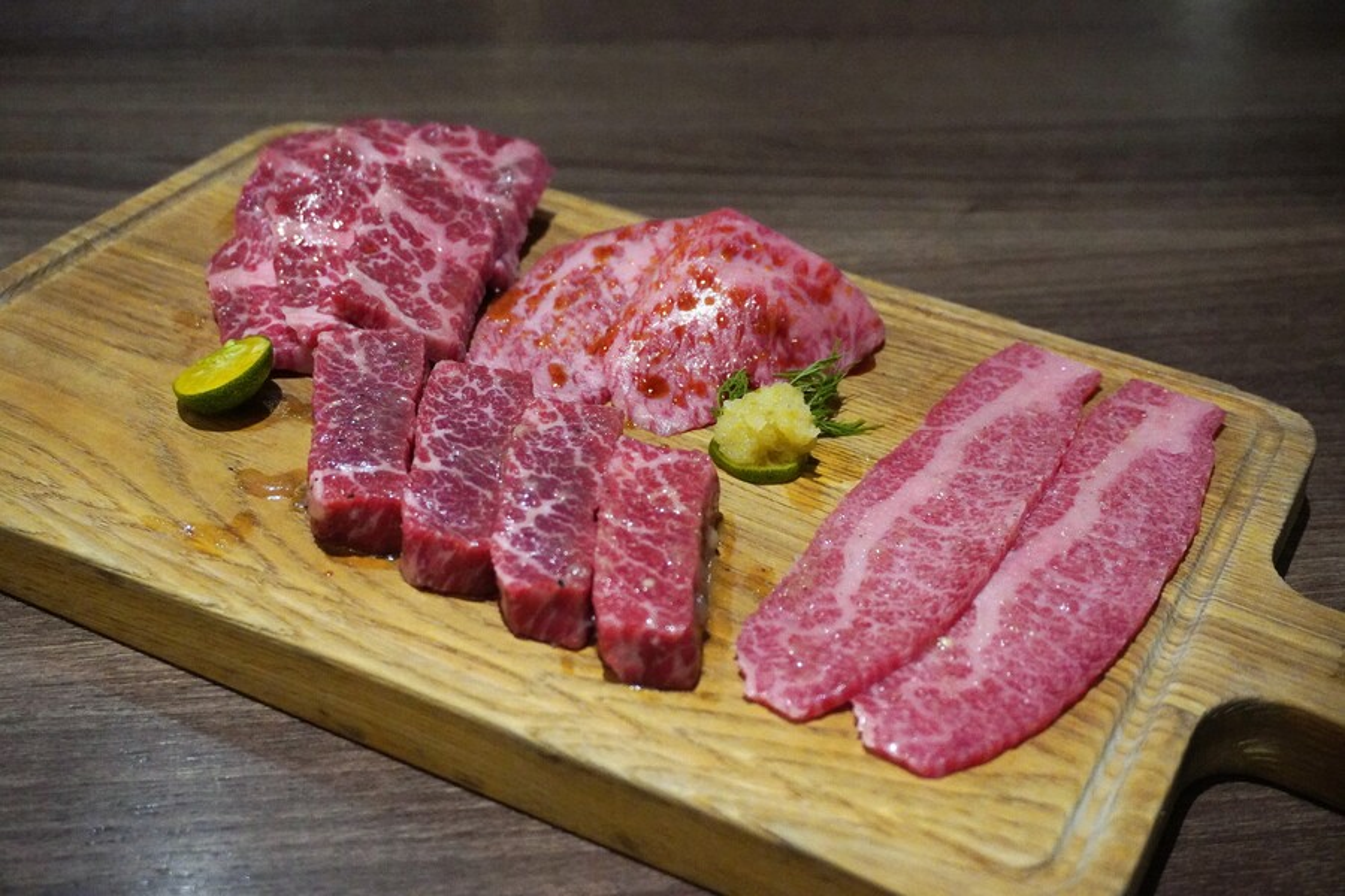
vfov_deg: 28.1
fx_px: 1793
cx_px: 672
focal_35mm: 48
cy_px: 448
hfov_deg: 41.1
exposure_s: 1/60
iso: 6400
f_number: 5
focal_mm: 32
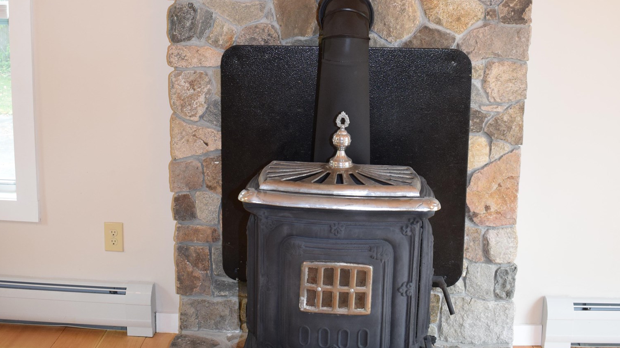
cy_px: 77
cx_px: 311
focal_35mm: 48
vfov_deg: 24.6
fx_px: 789
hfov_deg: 42.9
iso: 800
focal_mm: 20
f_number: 5
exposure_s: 1/100
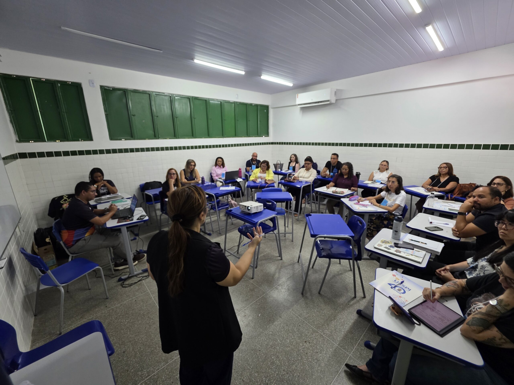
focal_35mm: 13
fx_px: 193
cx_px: 257
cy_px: 192
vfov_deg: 89.9
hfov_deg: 106.2
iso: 160
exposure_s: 1/60
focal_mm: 2.2
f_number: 1.9
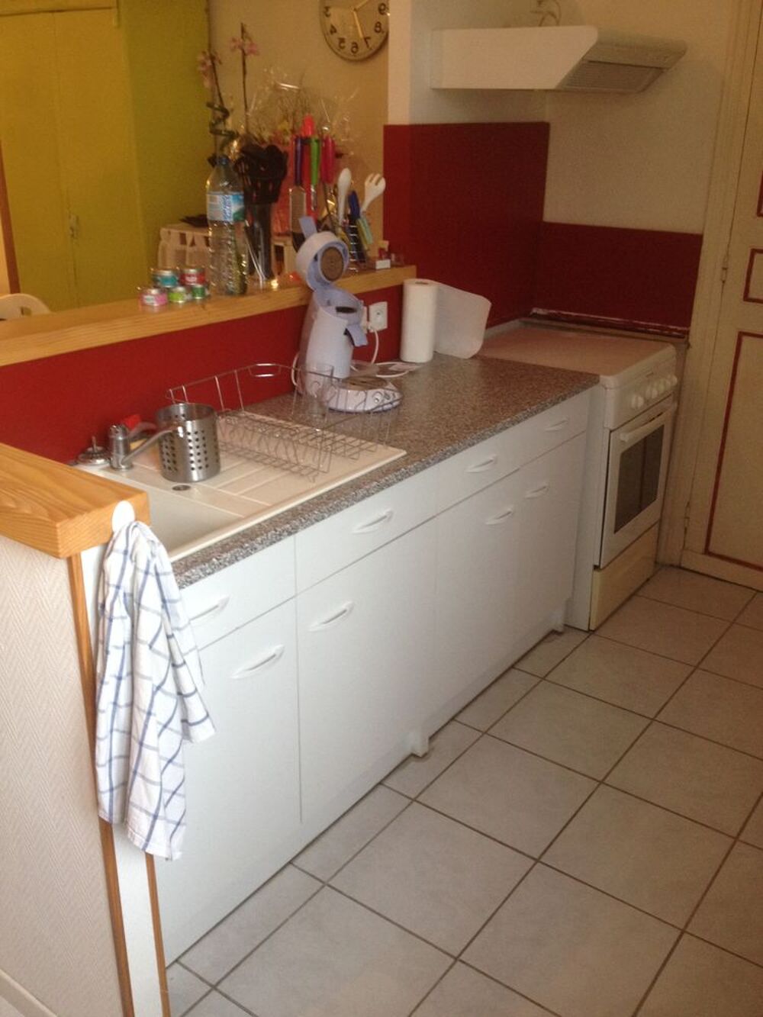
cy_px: 508
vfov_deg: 52.6
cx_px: 382
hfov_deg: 40.7
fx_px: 1028
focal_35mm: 35
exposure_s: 1/20
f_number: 2.4
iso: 160
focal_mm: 4.28
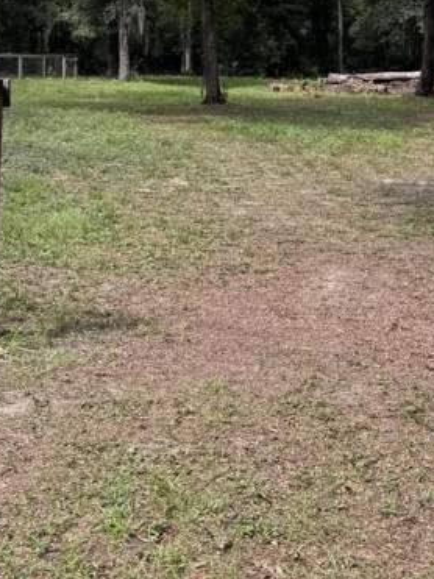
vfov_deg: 27.8
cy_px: 150
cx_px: 178
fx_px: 1154
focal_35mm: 69
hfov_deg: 21.3
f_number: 1.78
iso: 80
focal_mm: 6.76
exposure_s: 1/912
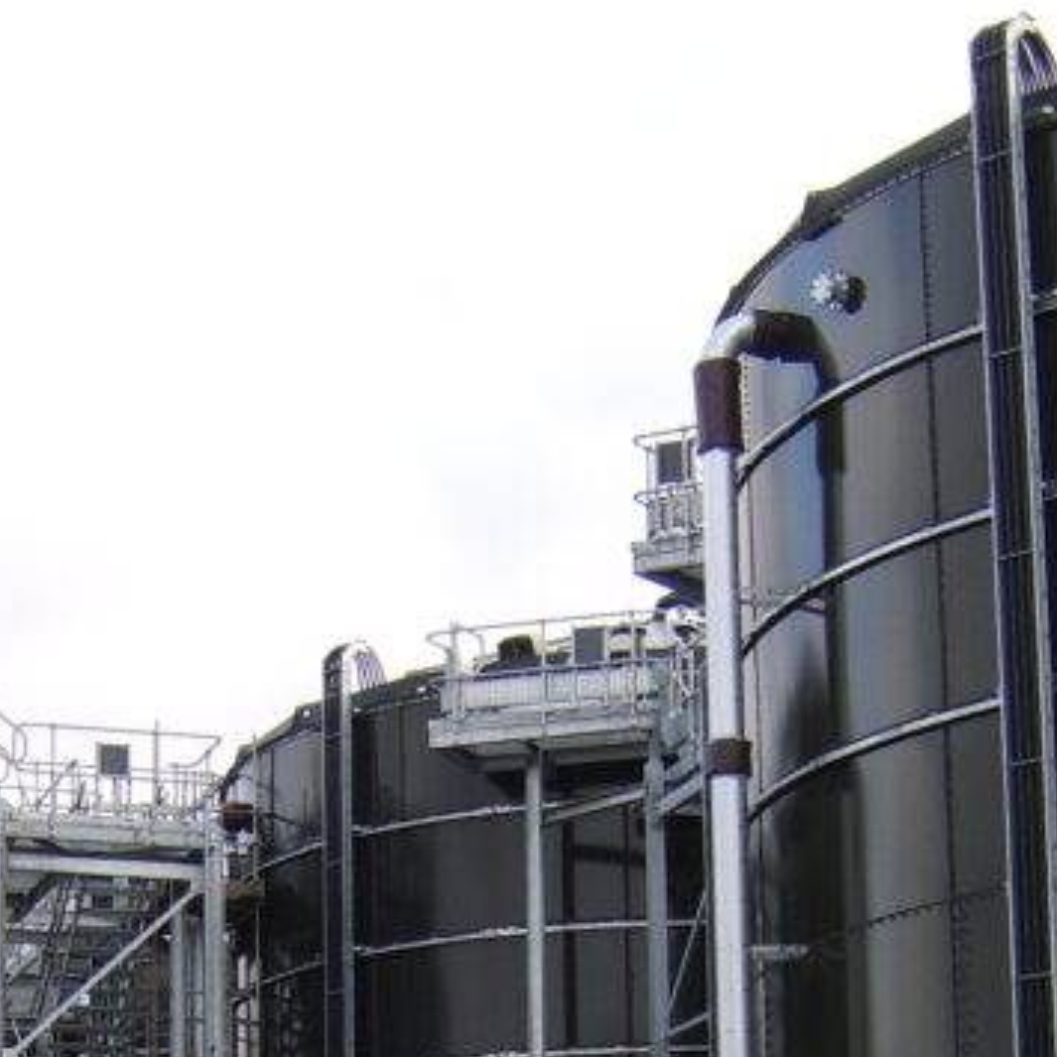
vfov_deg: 21.1
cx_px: 345
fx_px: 2729
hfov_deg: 21.8
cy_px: 1087
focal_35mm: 79
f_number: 4
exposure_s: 1/192
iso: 71
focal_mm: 8.13
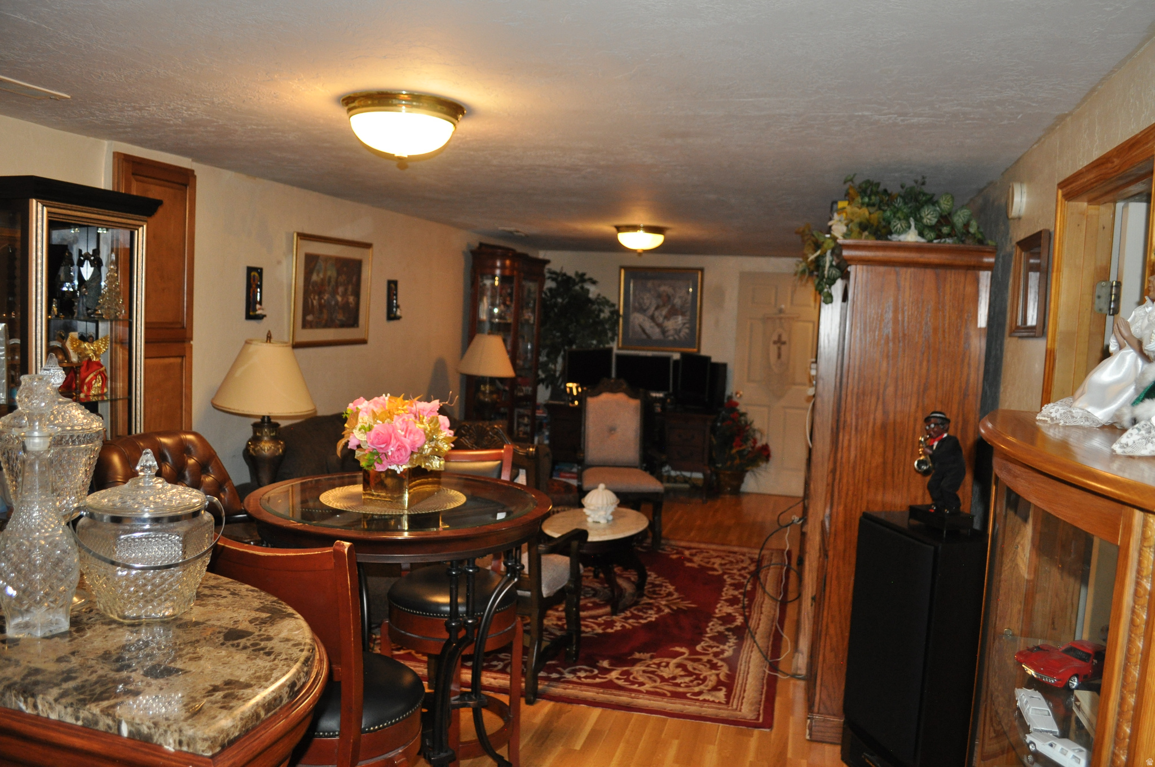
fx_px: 865
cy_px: 384
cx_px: 578
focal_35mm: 27
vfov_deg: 47.8
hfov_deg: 67.4
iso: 800
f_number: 3.5
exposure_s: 1/60
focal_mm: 18
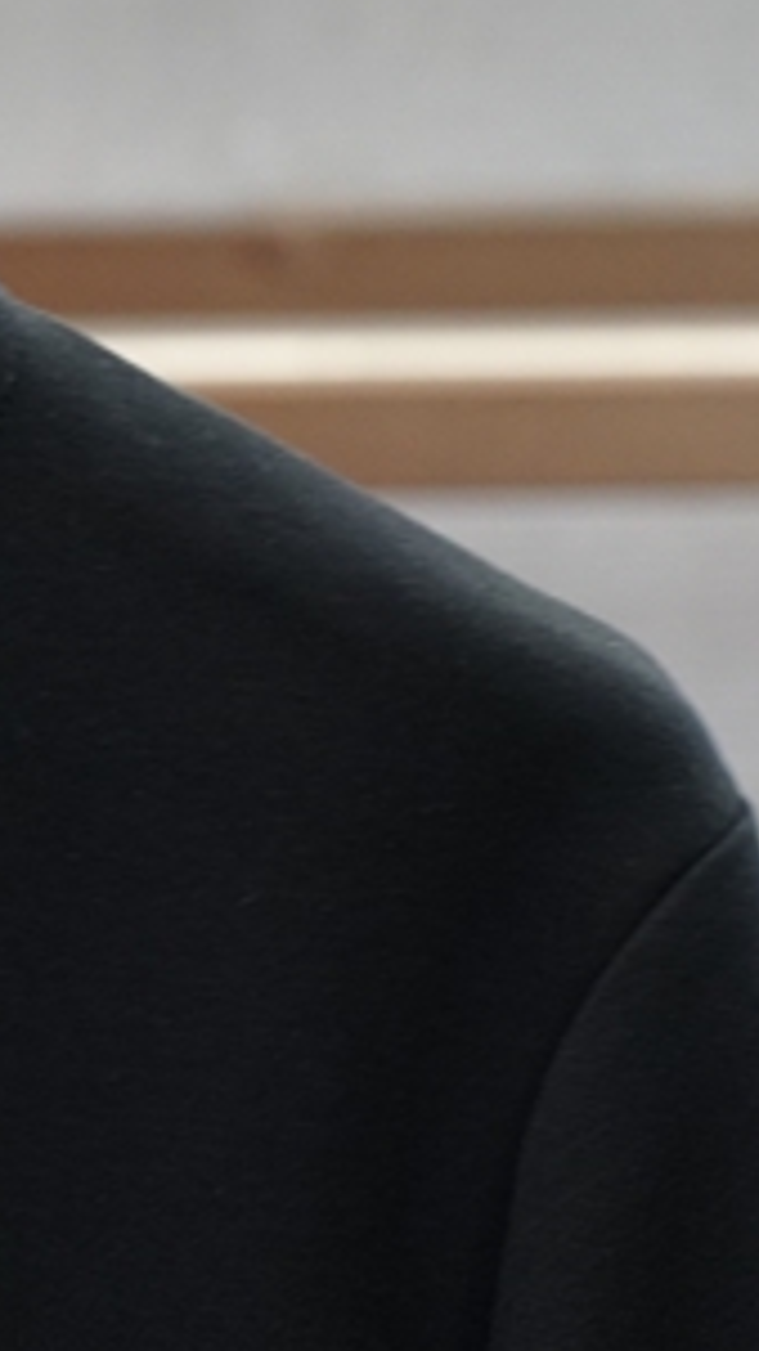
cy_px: 1104
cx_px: -705
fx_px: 11927
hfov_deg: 3.6
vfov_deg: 6.5
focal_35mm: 333
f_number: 4
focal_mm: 59
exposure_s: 1/125
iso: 800
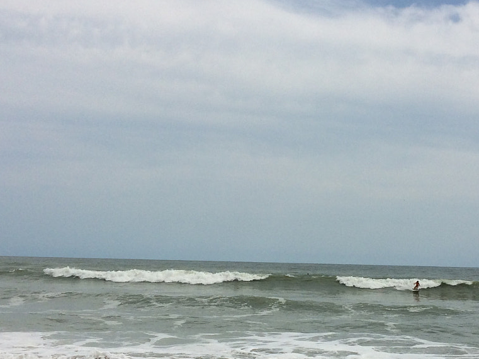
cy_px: 248
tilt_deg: -0.6
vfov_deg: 23.9
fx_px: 844
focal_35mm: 61
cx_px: 313
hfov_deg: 31.5
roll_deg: -1.3
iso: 40
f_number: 2.2
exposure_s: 1/5882
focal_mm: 4.15
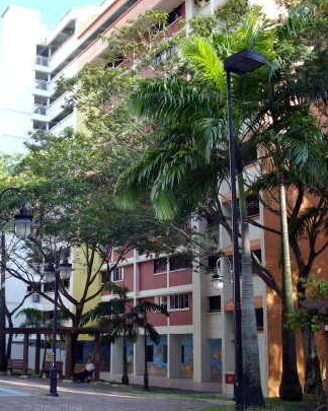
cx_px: 99
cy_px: 206
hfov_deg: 30.5
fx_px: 595
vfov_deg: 38.0
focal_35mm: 49
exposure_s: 1/200
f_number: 2.8
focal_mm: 6.2
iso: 80
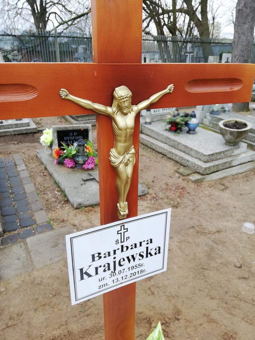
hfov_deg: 53.1
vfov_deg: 67.3
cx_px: 128
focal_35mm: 26
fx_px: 255
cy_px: 170
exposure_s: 1/100
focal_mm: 3.81
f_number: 2.2
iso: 64
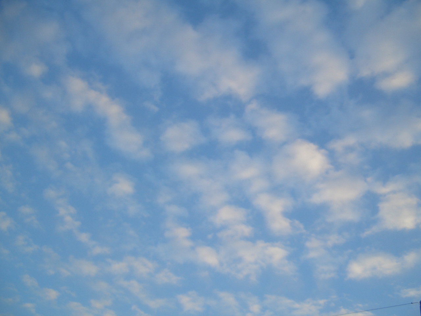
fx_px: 426
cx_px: 210
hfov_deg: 52.6
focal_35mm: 35
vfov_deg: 40.7
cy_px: 158
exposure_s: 1/250
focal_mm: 5.8
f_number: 2.6
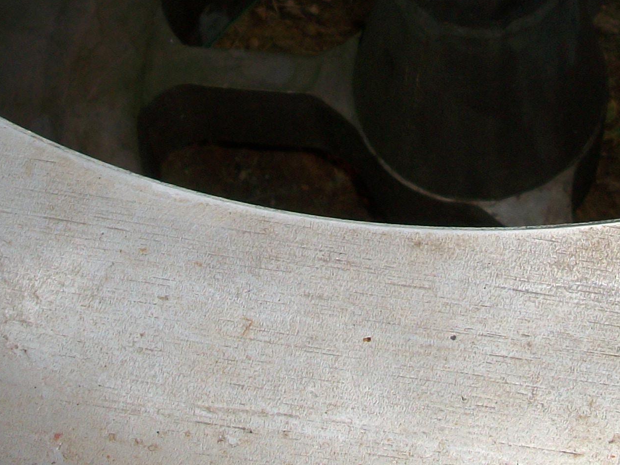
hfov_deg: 19.3
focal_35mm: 102
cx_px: 318
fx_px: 1827
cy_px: -14
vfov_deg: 14.3
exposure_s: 1/60
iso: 80
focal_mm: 6.3
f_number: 3.1
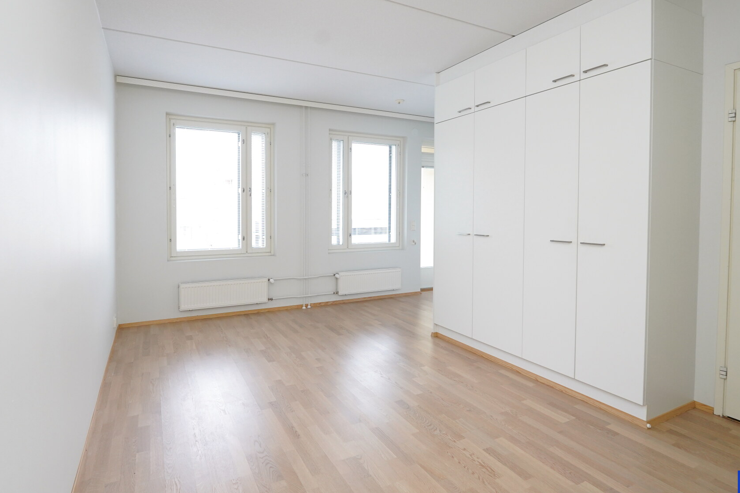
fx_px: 370
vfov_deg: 67.2
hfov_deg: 89.7
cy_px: 224
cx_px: 332
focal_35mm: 18
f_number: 5.6
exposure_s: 1/30
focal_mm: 14
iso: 1600
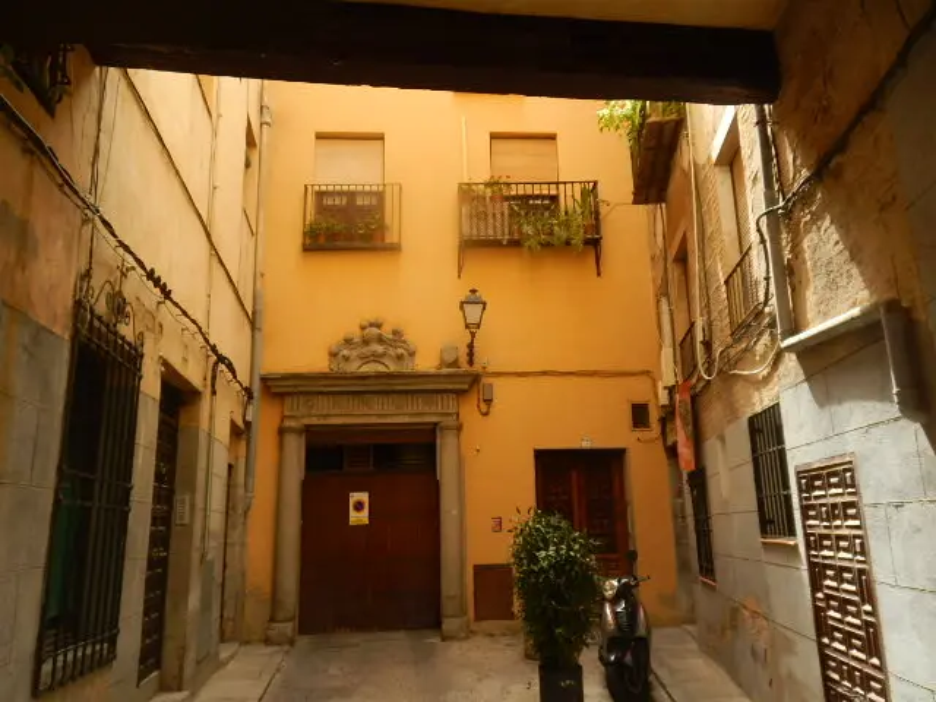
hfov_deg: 69.4
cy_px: 351
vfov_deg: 54.9
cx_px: 468
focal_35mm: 25
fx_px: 676
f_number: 3.2
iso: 125
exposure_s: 1/200
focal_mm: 4.5
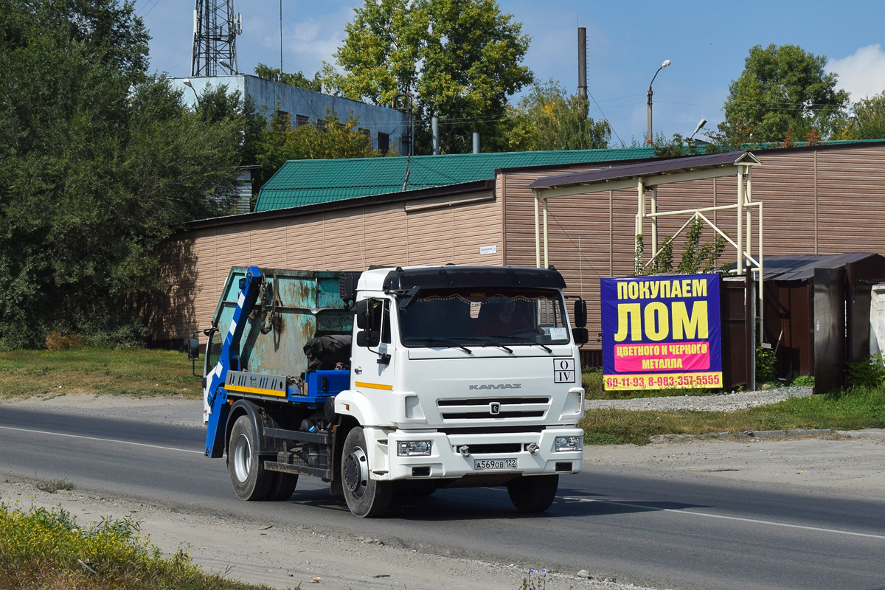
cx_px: 442
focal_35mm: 82
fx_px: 2028
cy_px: 295
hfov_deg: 24.6
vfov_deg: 16.6
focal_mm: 55
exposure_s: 1/1000
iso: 200
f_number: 8
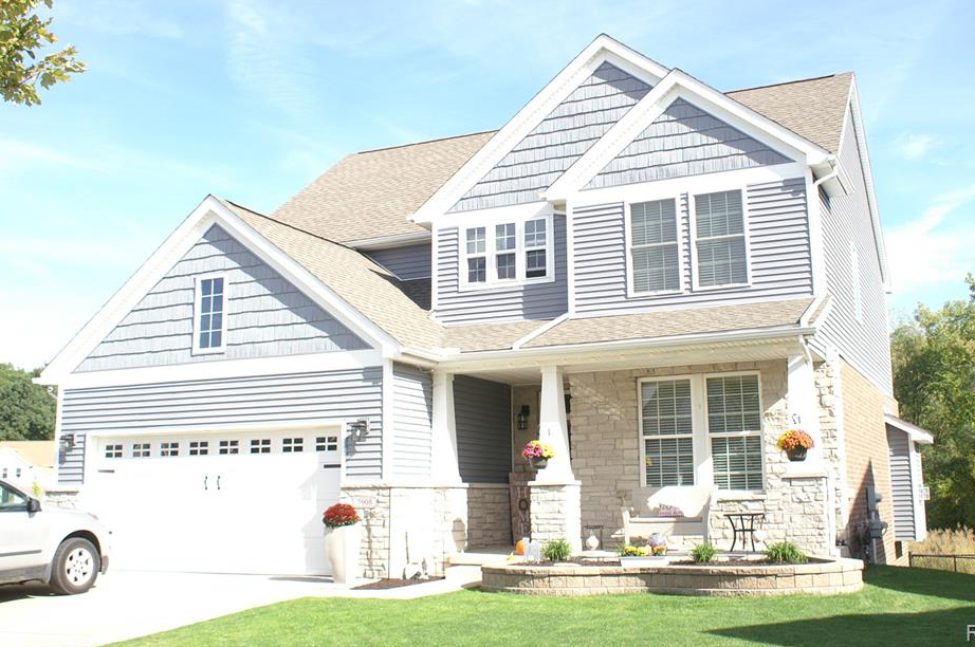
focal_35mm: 40
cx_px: 532
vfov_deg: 33.3
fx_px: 1082
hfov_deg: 48.5
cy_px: 291
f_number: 4
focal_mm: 24
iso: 100
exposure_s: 1/350
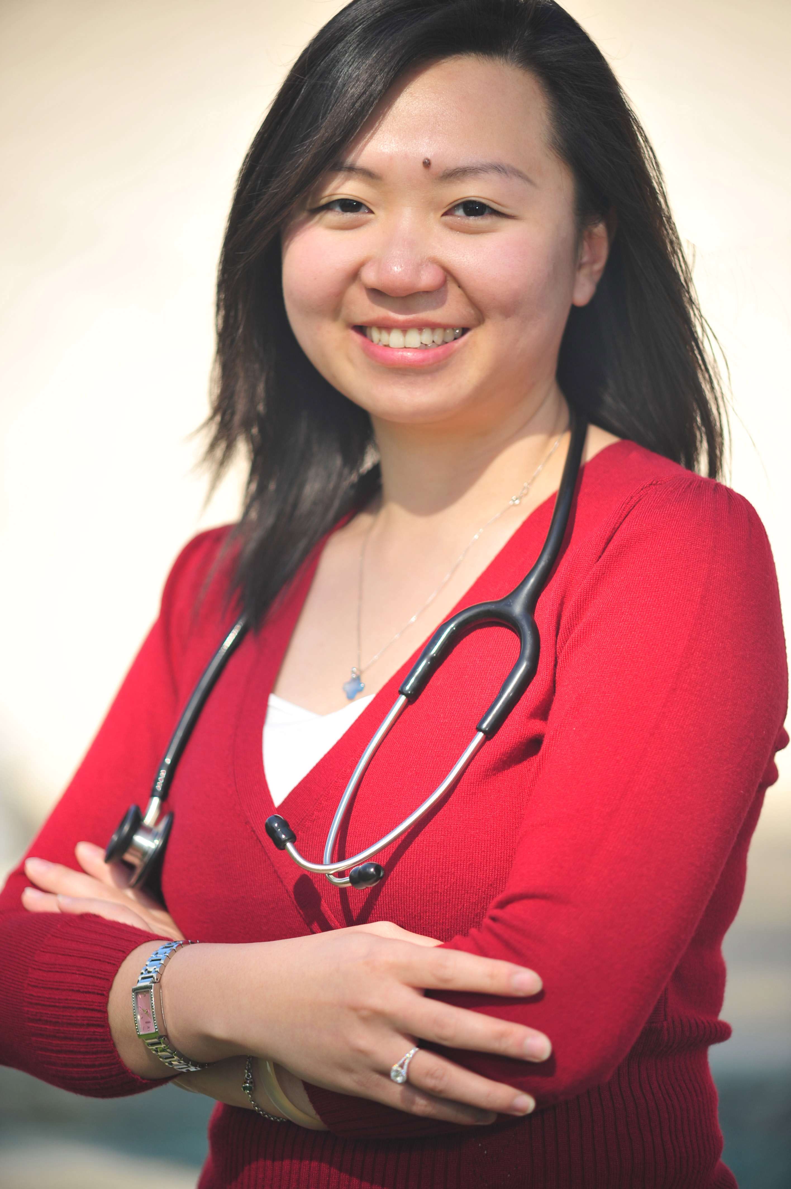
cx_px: 396
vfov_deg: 14.7
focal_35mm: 140
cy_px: 594
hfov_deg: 9.8
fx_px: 4620
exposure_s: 1/250
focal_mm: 140
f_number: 2.8
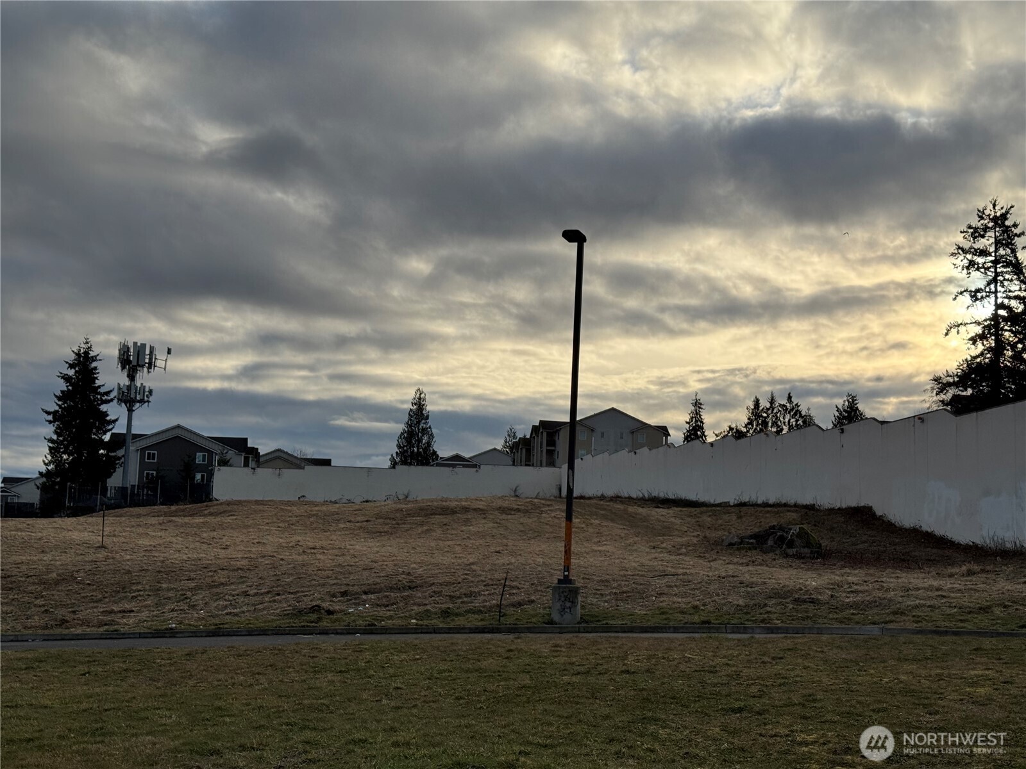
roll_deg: -1.6
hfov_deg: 39.7
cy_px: 384
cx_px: 513
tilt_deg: +6.9
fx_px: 1423
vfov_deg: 30.3
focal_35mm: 48
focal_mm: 6.76
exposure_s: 1/6410
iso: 64
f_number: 1.78
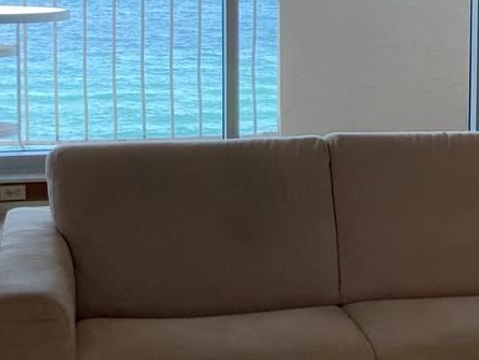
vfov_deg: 14.2
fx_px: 1440
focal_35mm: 104
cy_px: 72
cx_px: 459
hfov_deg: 18.5
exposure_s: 1/120
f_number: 1.8
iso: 50
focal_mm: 3
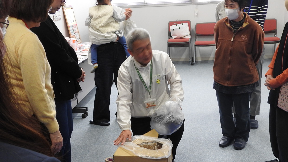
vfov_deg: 24.0
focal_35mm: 49
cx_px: 149
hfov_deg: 42.1
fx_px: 374
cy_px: 130
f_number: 3.8
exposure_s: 1/30
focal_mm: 6.3
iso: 200
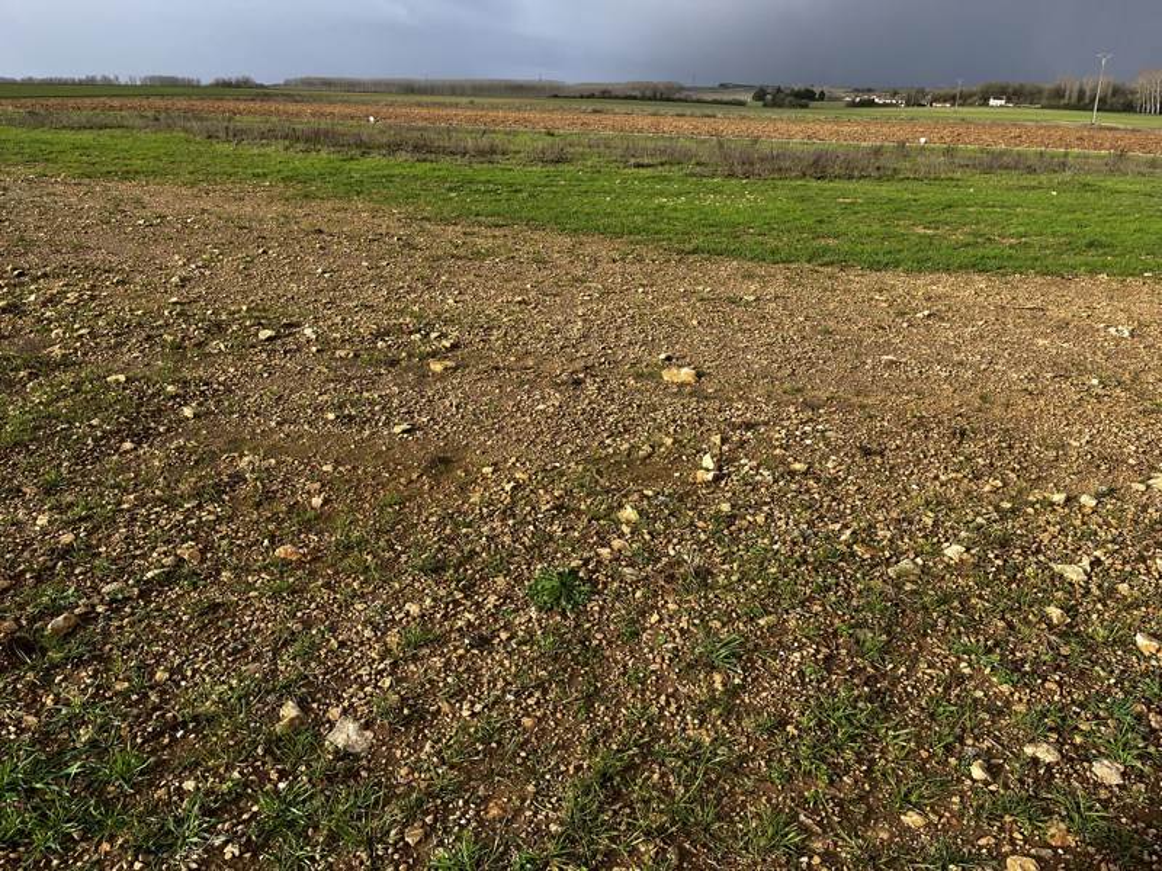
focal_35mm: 26
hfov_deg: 67.3
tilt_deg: -22.1
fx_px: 873
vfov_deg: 53.1
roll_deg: -0.7
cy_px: 436
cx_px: 581
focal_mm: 5.1
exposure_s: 1/1225
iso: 50
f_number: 1.6
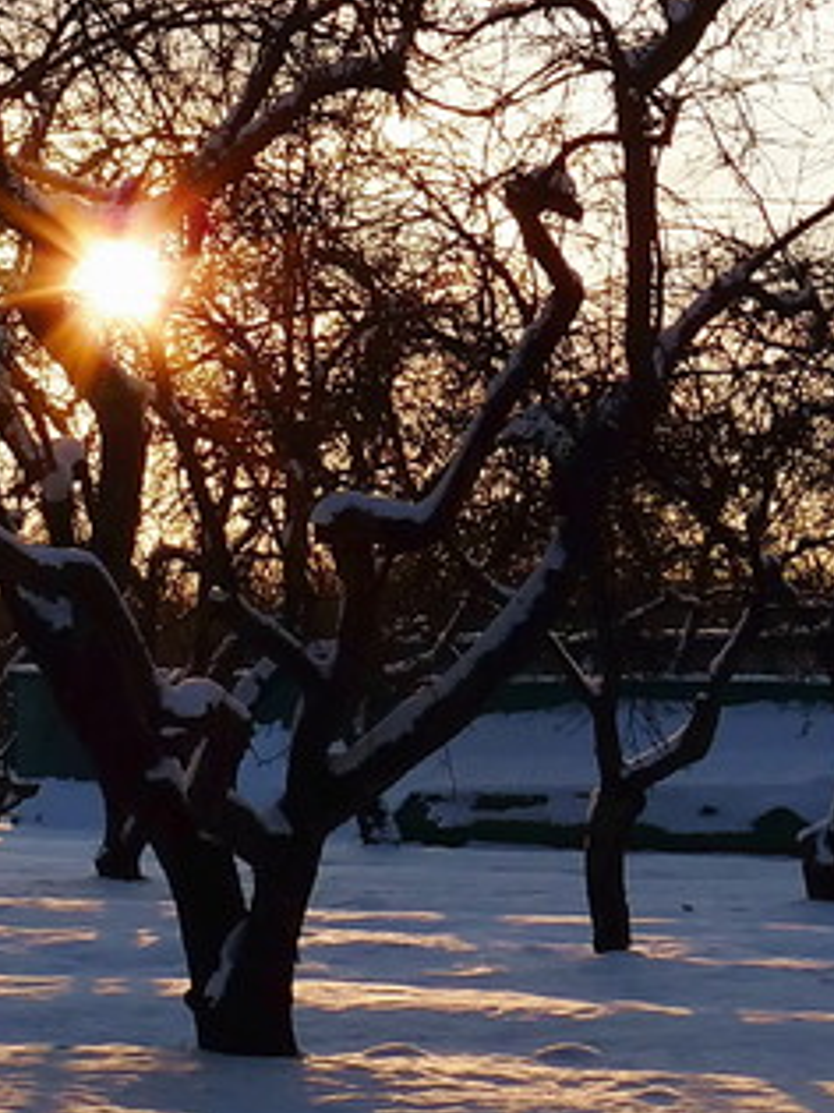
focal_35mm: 137
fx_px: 4404
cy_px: 353
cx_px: -83
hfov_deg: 10.7
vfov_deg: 14.4
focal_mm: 8.5
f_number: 5.6
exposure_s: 1/500
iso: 100
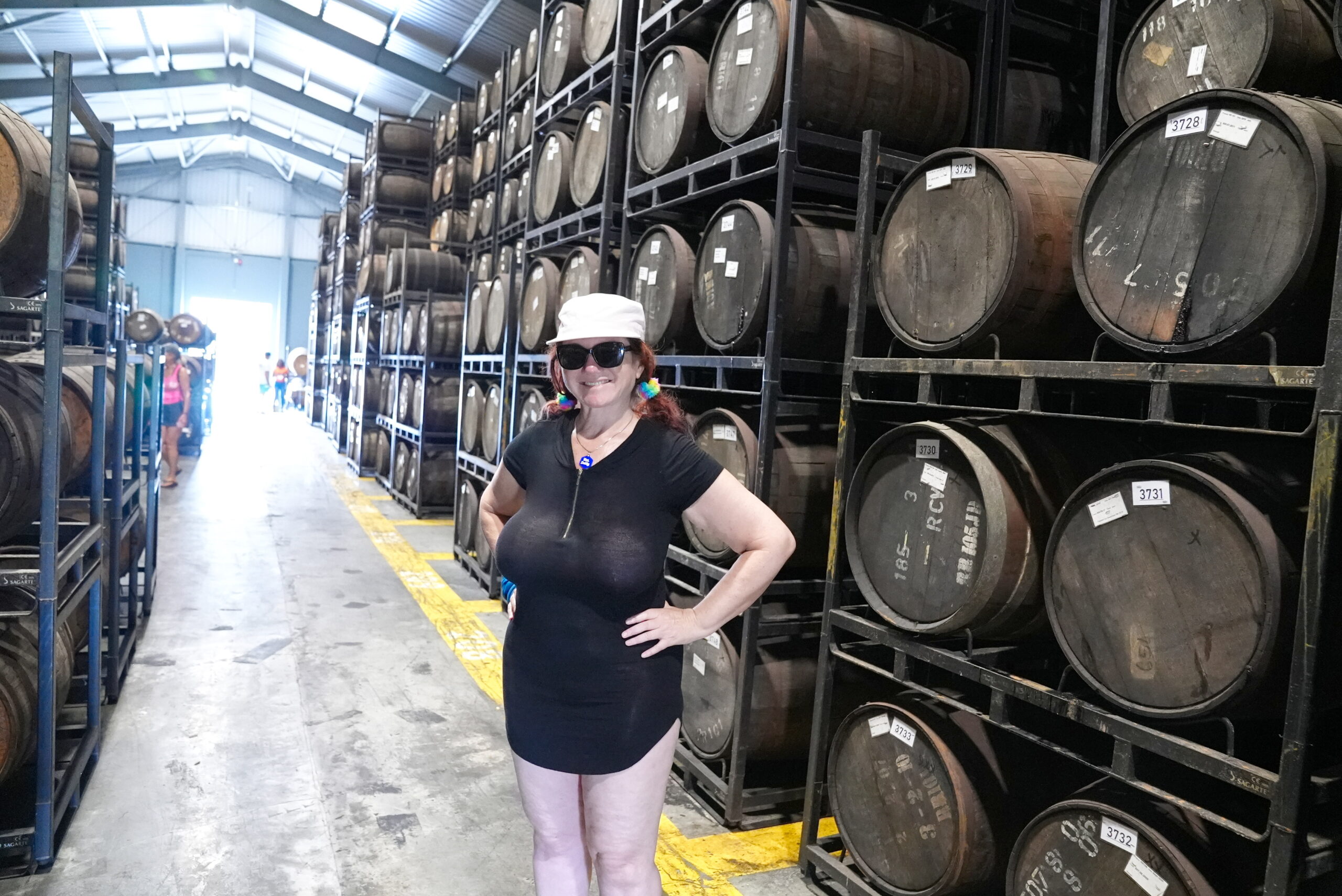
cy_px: 448
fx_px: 895
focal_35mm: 24
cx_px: 671
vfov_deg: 53.2
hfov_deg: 73.7
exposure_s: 1/160
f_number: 4
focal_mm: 24
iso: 12800
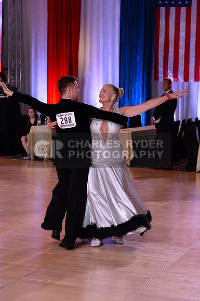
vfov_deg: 21.5
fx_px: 794
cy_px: 150
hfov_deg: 14.4
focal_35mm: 95
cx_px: 100
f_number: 5.6
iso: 2000
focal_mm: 95
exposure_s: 1/250
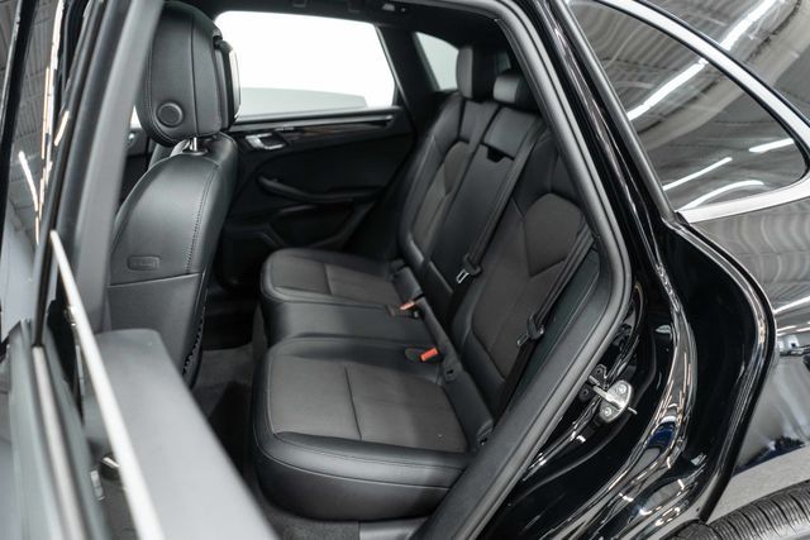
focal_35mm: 28
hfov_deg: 65.5
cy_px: 270
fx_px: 630
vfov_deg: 46.4
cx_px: 405
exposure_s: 1/50
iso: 2000
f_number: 3.2
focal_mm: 28
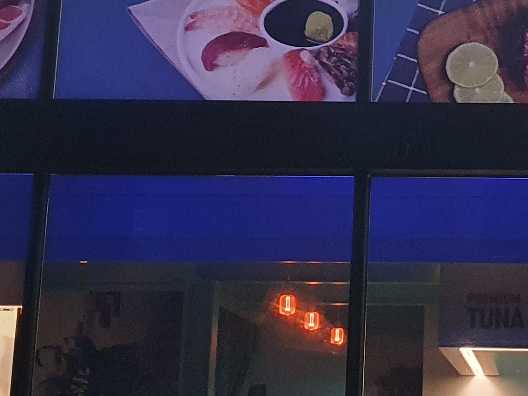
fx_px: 1404
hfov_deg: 20.7
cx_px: 515
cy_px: 146
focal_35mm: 92
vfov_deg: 16.1
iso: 640
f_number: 1.5
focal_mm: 4.32
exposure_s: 1/40
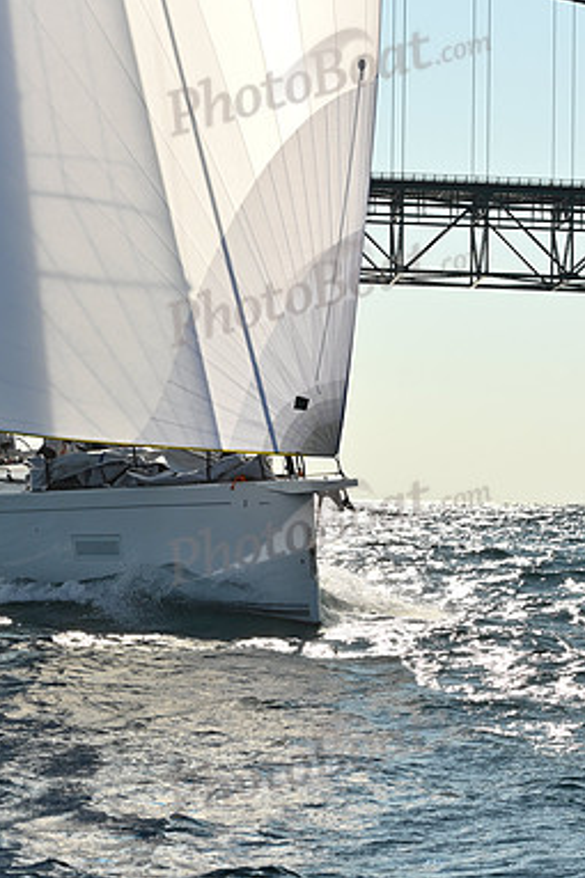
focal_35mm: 106
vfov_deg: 19.3
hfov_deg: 12.8
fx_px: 2586
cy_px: 439
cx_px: 50
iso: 320
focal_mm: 70
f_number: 8
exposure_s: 1/2000
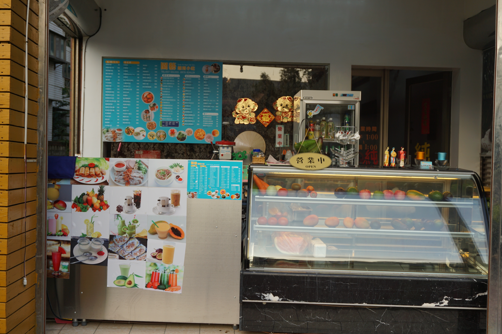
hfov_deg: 48.5
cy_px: 166
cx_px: 252
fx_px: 558
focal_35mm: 40
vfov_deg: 33.4
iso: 100
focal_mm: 26
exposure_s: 1/160
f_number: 4.5
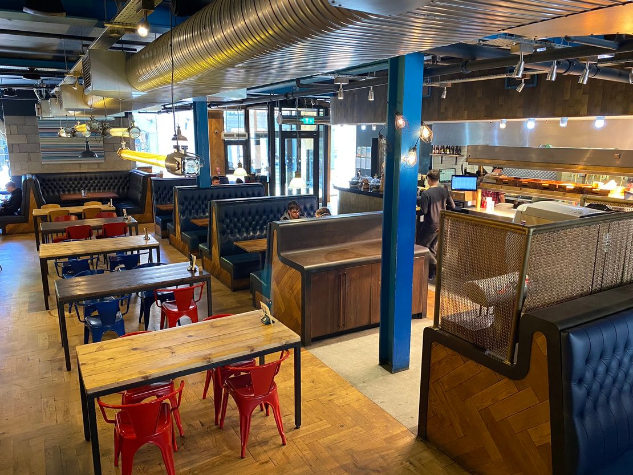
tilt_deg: -11.6
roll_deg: +0.0
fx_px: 476
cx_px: 316
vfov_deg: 53.1
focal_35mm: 26
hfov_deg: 67.3
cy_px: 238
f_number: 1.8
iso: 320
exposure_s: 1/50
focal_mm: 4.25
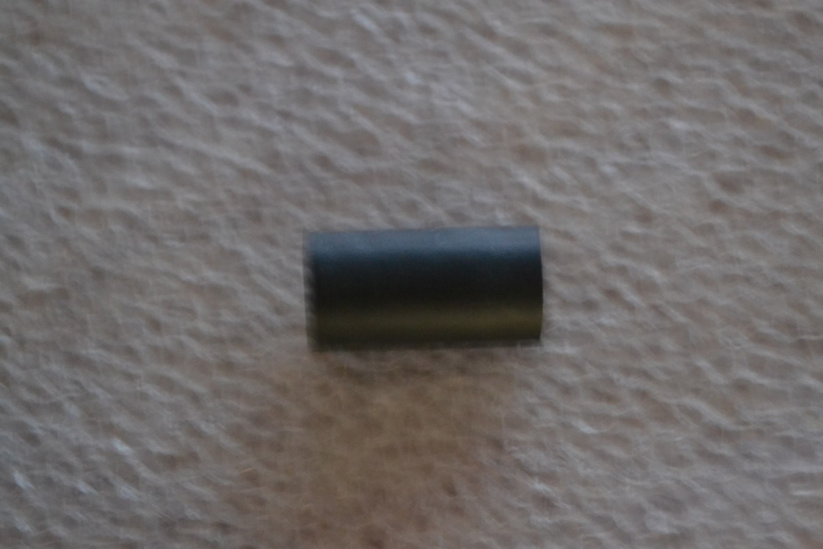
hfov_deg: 24.6
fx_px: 1886
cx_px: 412
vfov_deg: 16.6
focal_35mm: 82
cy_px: 274
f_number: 5.6
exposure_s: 1/5
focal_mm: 55
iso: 3200
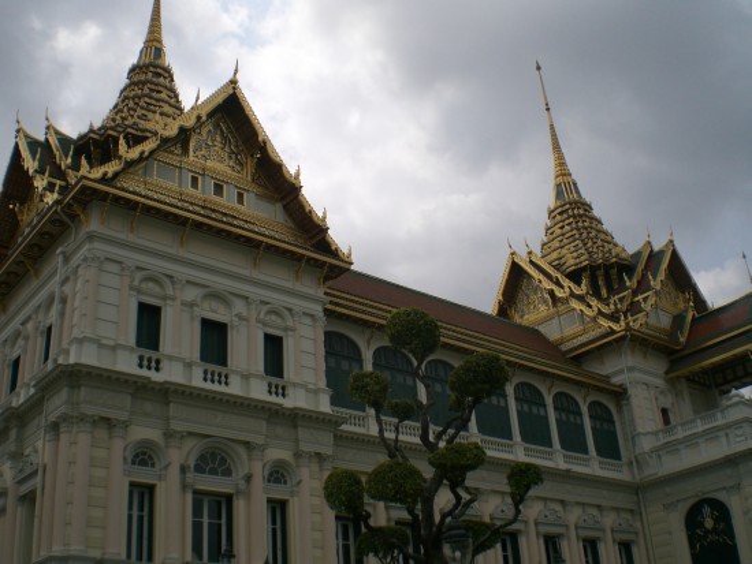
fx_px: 826
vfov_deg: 37.7
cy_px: 282
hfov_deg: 49.0
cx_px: 376
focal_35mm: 38
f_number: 4.4
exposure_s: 1/1600
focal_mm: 6.3
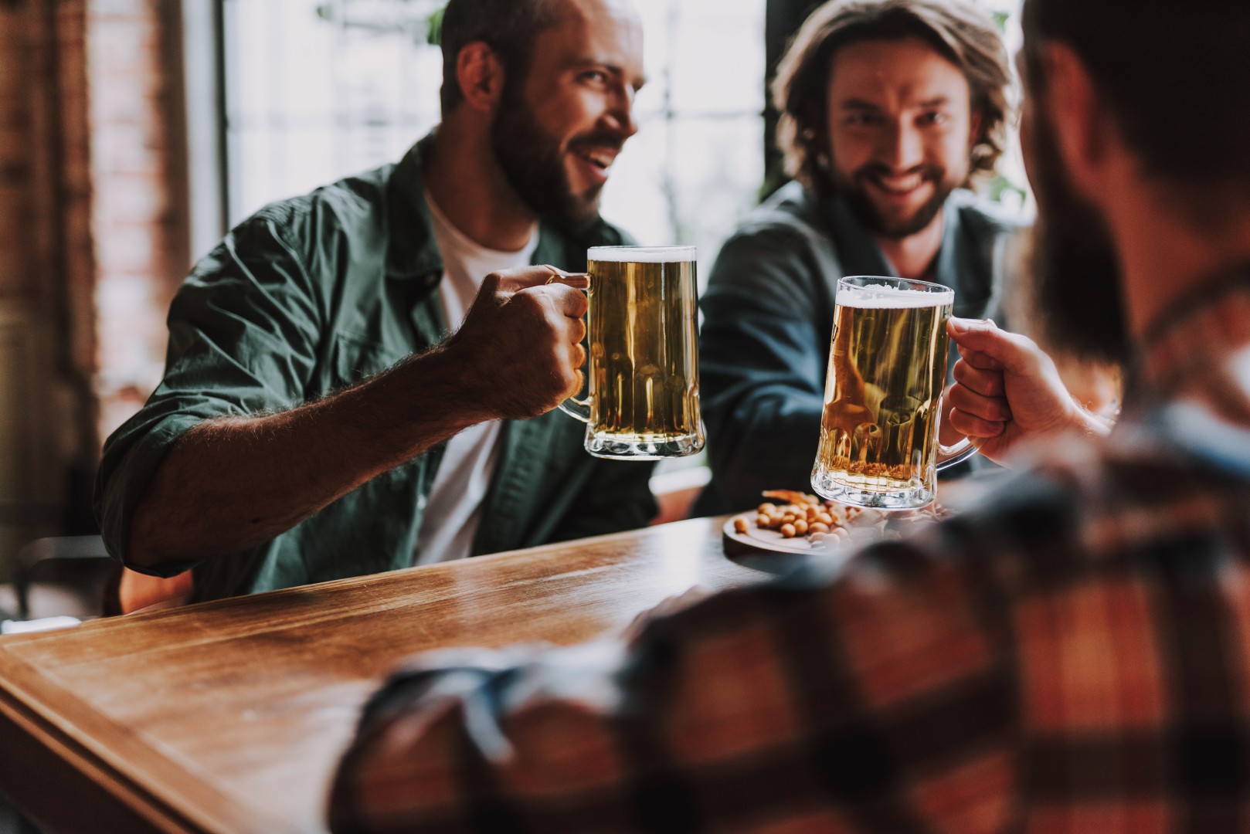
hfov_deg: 39.6
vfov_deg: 27.0
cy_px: 417
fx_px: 1737
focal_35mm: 50
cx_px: 625
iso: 500
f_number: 1.4
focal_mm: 50
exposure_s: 1/125
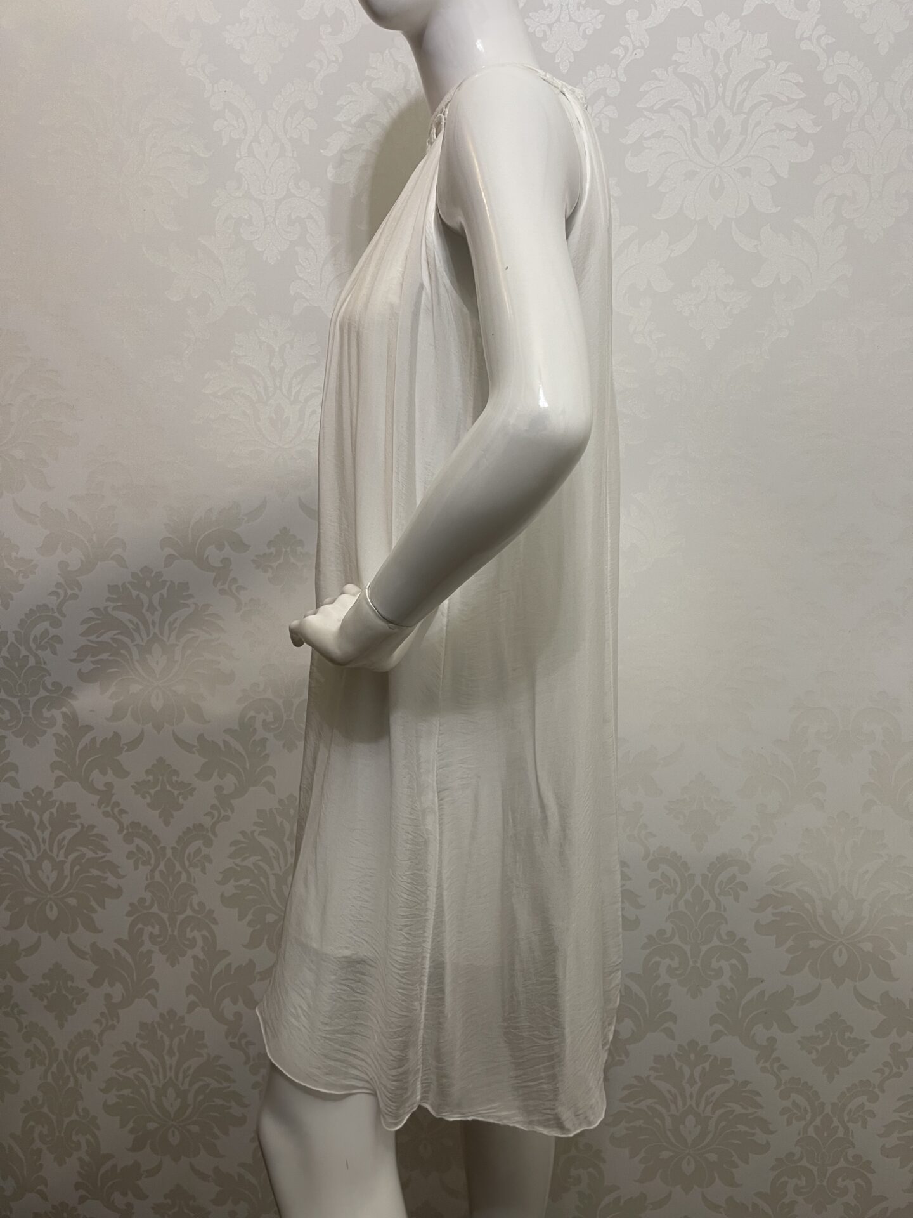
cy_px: 609
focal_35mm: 25
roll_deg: +0.0
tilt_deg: -10.7
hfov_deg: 54.9
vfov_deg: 69.4
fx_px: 879
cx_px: 456
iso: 100
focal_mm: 5.1
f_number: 1.6
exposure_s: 1/50
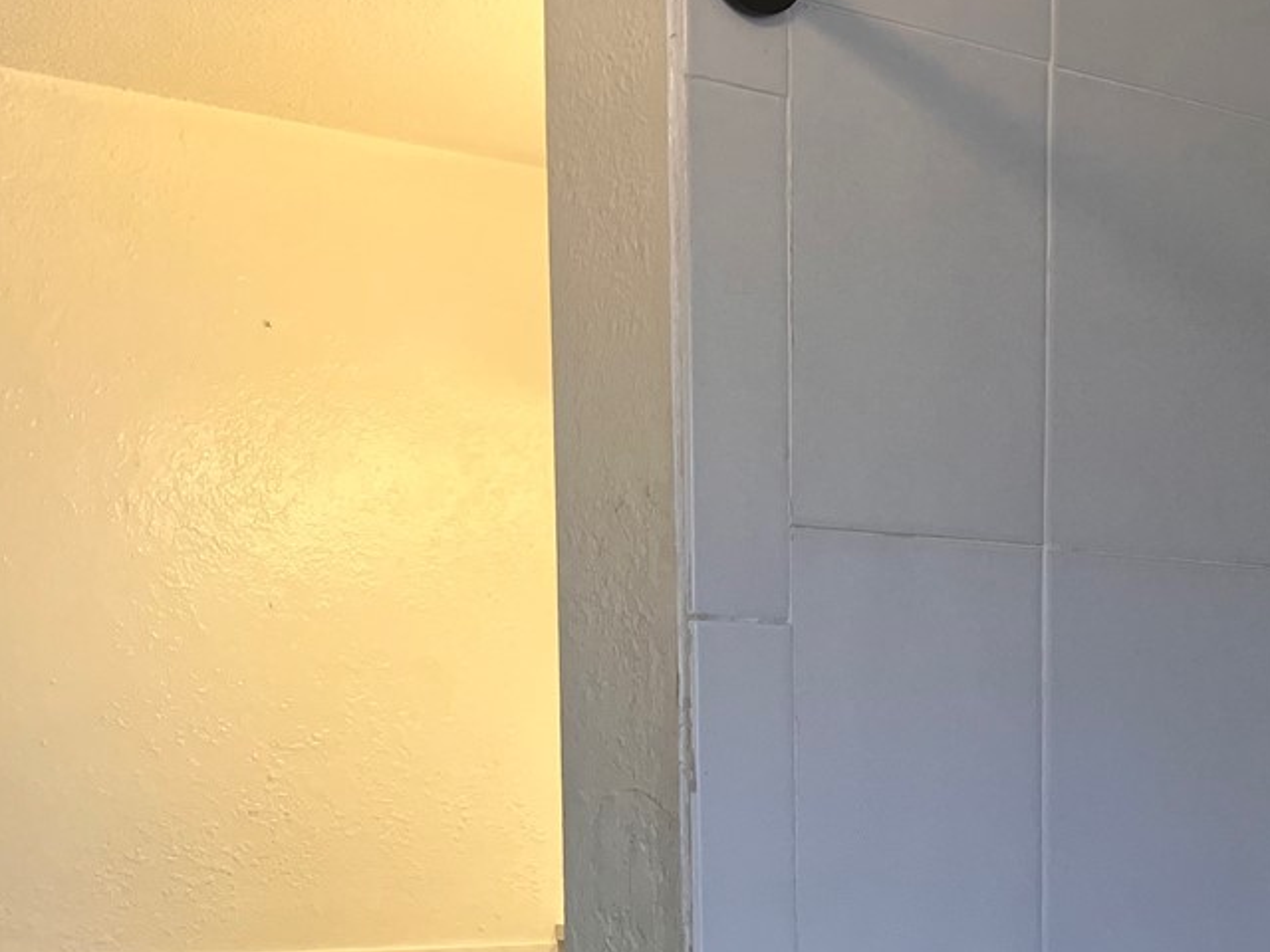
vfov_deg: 21.7
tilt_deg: -4.7
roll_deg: +0.4
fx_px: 2385
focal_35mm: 65
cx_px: 774
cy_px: 986
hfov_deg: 29.7
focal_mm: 5.7
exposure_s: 1/120
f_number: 1.5
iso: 32
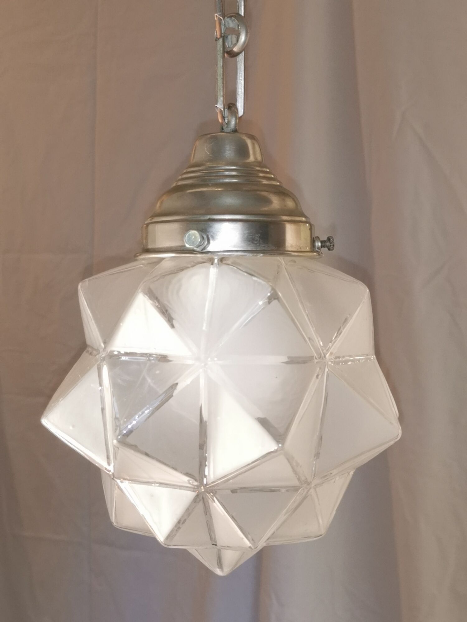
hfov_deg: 28.0
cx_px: 234
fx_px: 935
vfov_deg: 36.8
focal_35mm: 52
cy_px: 311
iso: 160
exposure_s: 1/100
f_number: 1.8
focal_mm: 5.58
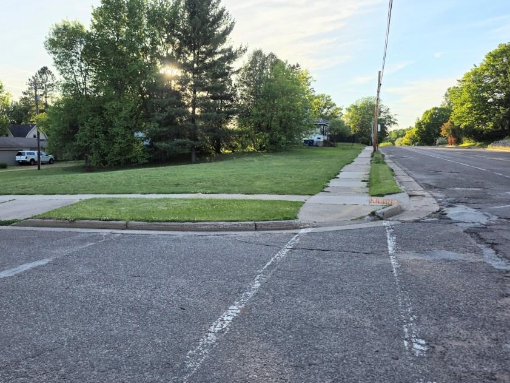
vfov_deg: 49.5
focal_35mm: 28
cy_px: 158
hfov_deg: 62.9
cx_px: 205
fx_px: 413
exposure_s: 1/4333
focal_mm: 6.3
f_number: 1.7
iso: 80
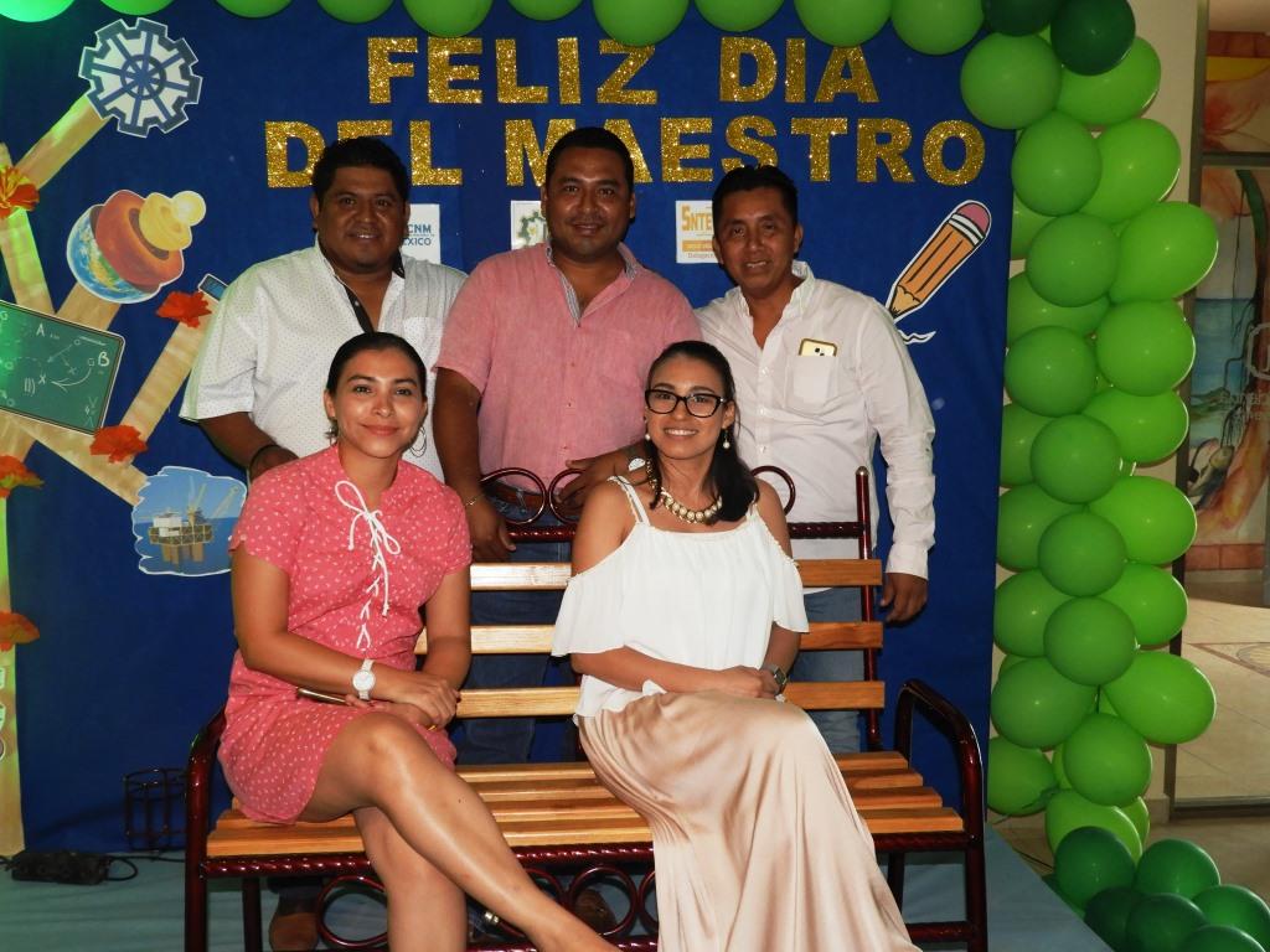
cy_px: 476
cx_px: 635
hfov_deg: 55.4
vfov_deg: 42.9
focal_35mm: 33
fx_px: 1211
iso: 200
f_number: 3.6
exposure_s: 1/30
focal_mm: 5.9
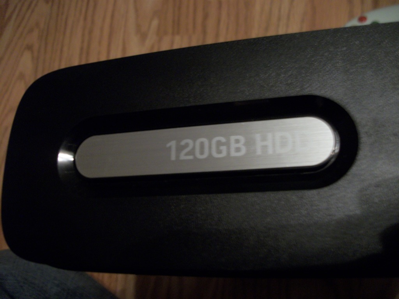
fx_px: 369
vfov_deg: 44.2
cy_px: 150
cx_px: 200
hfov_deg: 56.8
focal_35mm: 32
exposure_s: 1/8
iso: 182
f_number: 2.9
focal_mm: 5.7
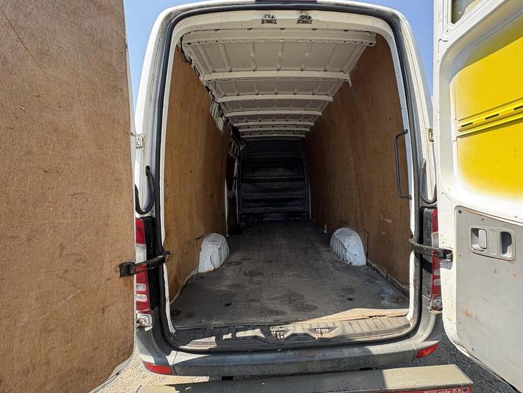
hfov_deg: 94.3
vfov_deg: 78.1
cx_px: 281
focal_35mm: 16
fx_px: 242
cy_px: 203
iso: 64
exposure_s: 1/162
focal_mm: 2.22
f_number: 2.2
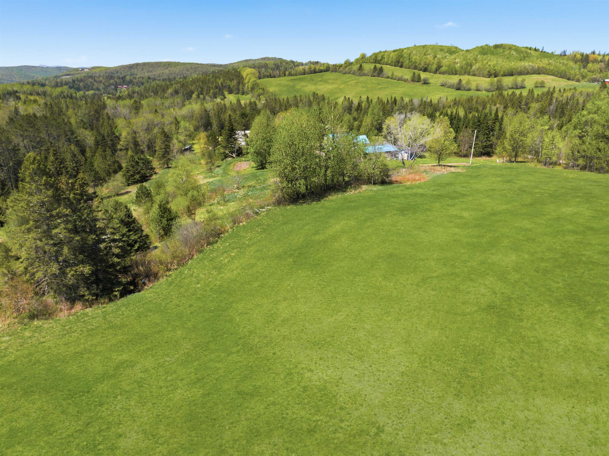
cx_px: 304
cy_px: 228
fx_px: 422
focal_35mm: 24
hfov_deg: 71.6
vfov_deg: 56.8
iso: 100
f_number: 2.8
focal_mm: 12.3
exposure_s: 1/1000
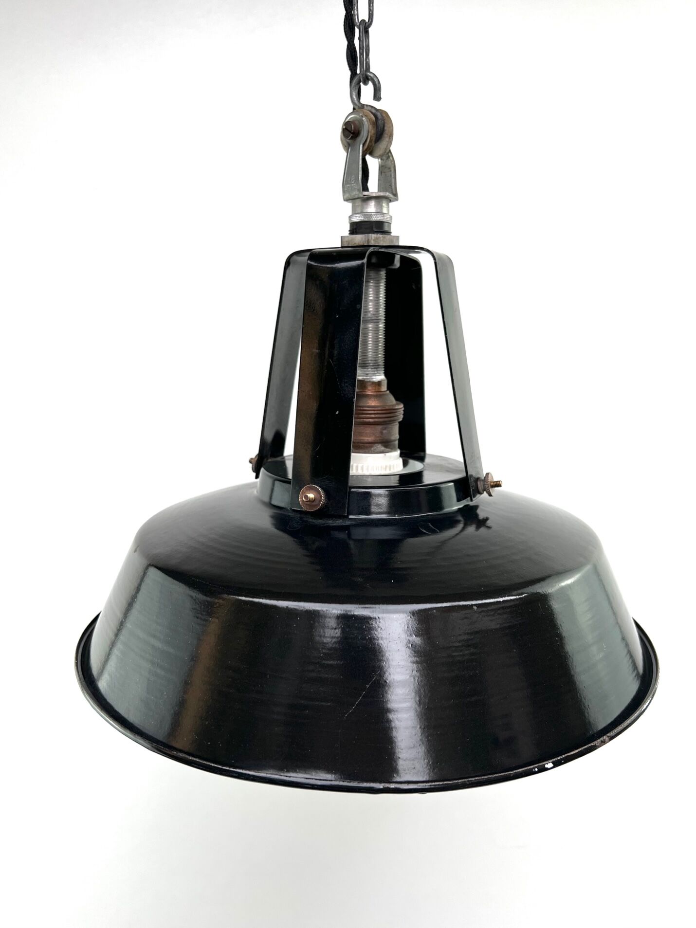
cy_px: 464
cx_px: 348
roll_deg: -1.9
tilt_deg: -10.7
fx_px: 697
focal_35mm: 26
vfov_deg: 67.3
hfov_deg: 53.1
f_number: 1.5
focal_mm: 5.7
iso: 50
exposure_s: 1/411
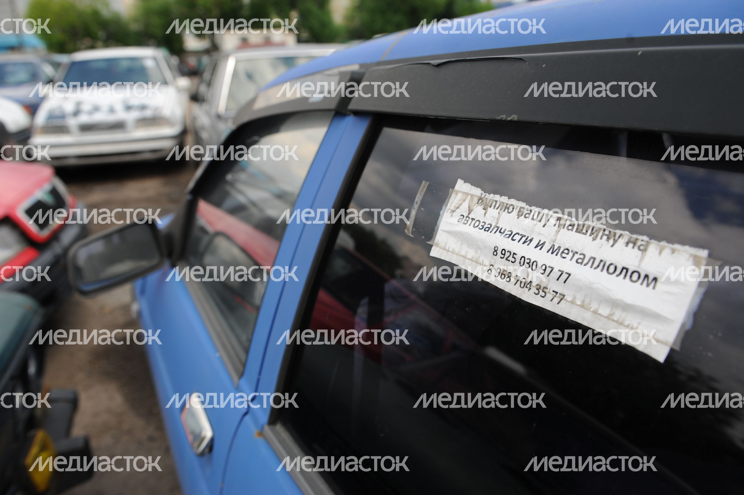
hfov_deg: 63.7
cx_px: 372
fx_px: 599
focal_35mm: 29
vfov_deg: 44.9
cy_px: 248
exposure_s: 1/640
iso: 250
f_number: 5.6
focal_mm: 29
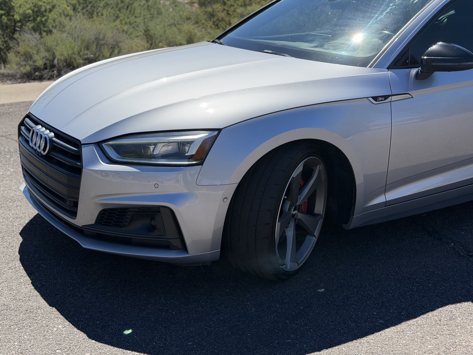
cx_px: 236
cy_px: 178
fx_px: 656
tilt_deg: -20.7
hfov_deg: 39.7
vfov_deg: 30.3
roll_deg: +1.6
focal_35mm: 48
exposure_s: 1/5208
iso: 80
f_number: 1.78
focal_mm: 6.76
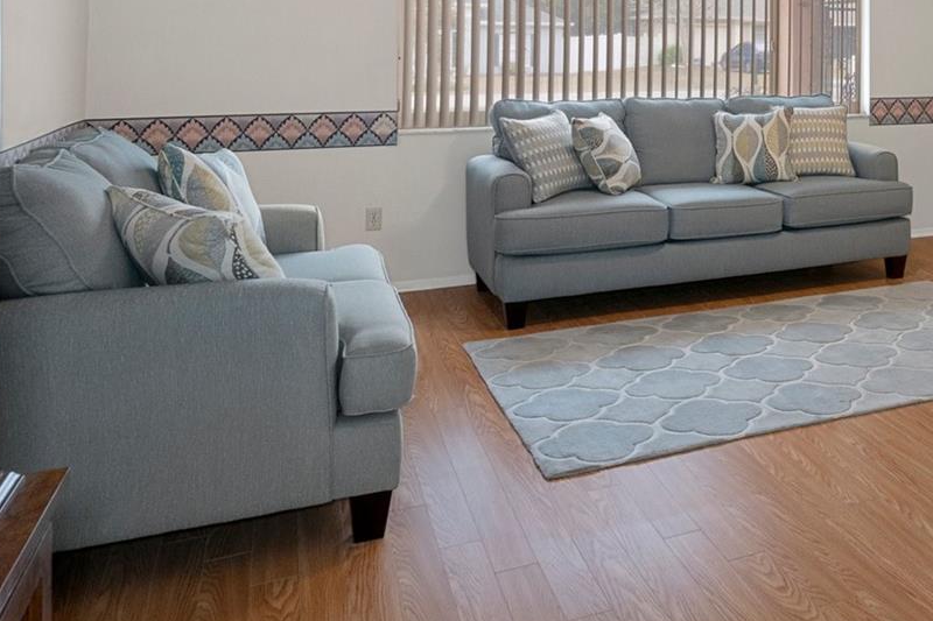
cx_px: 877
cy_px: 41
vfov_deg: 32.2
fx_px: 1010
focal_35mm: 39
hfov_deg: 44.1
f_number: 8
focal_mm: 13
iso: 320
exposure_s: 1/1.25
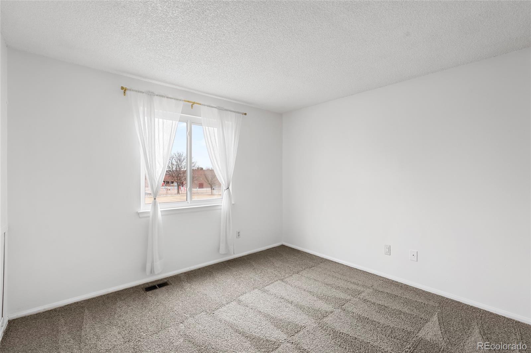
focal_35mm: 16
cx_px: 266
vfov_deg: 72.0
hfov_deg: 95.0
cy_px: 176
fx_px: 243
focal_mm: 16.5
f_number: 9
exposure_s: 1/1.67
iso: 320
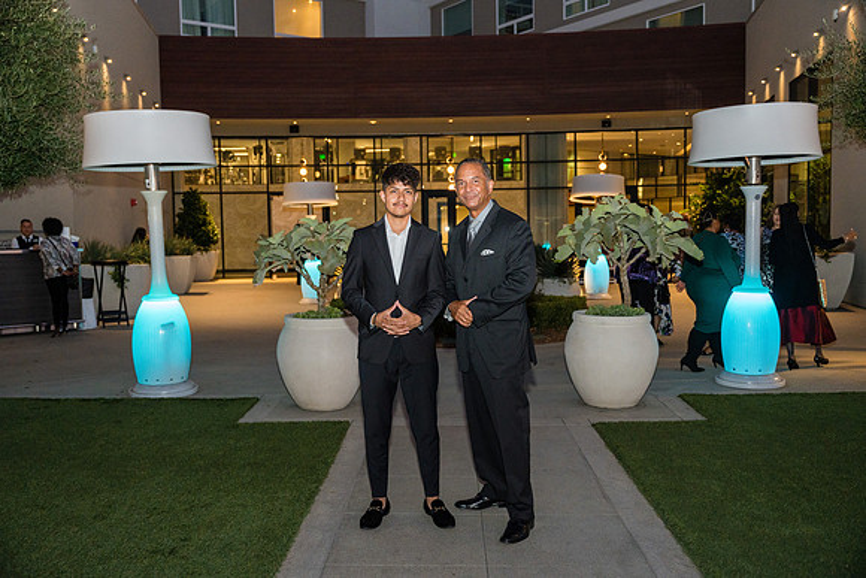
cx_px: 433
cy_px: 289
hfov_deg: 57.1
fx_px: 796
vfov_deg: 39.9
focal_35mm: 33
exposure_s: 1/160
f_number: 2.8
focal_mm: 33.1
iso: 1600
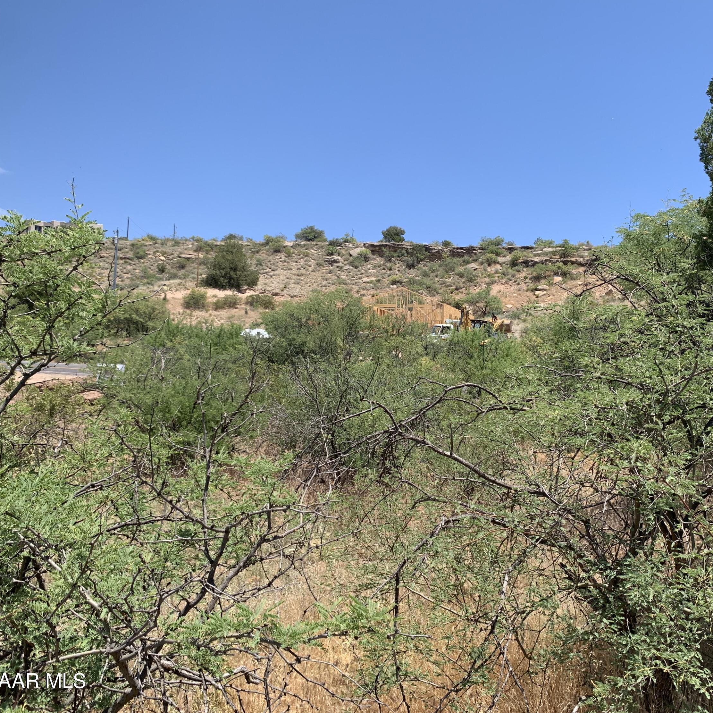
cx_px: 399
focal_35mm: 31
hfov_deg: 52.4
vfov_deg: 52.5
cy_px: 353
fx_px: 722
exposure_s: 1/1610
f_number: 1.8
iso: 25
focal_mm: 4.25
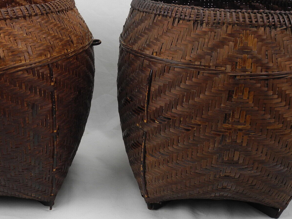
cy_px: 91
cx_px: 107
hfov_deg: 40.1
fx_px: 397
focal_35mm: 47
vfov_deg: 30.8
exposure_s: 1/70.5
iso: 100
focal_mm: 6
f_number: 2.8
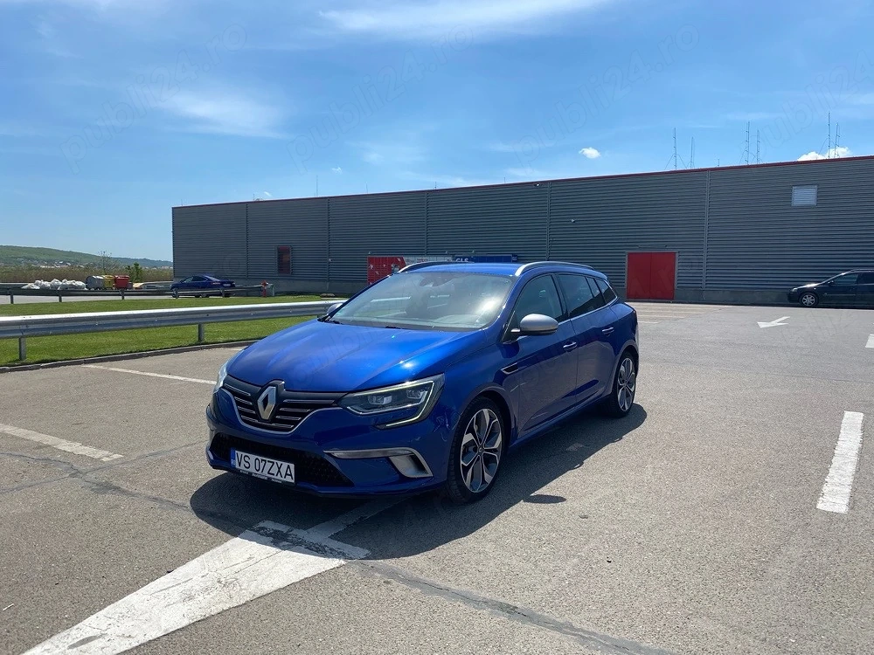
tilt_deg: -3.8
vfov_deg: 53.1
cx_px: 437
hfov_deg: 67.3
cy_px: 328
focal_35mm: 26
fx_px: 656
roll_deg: -1.4
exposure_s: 1/3731
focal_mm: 4.25
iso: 32
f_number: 1.8
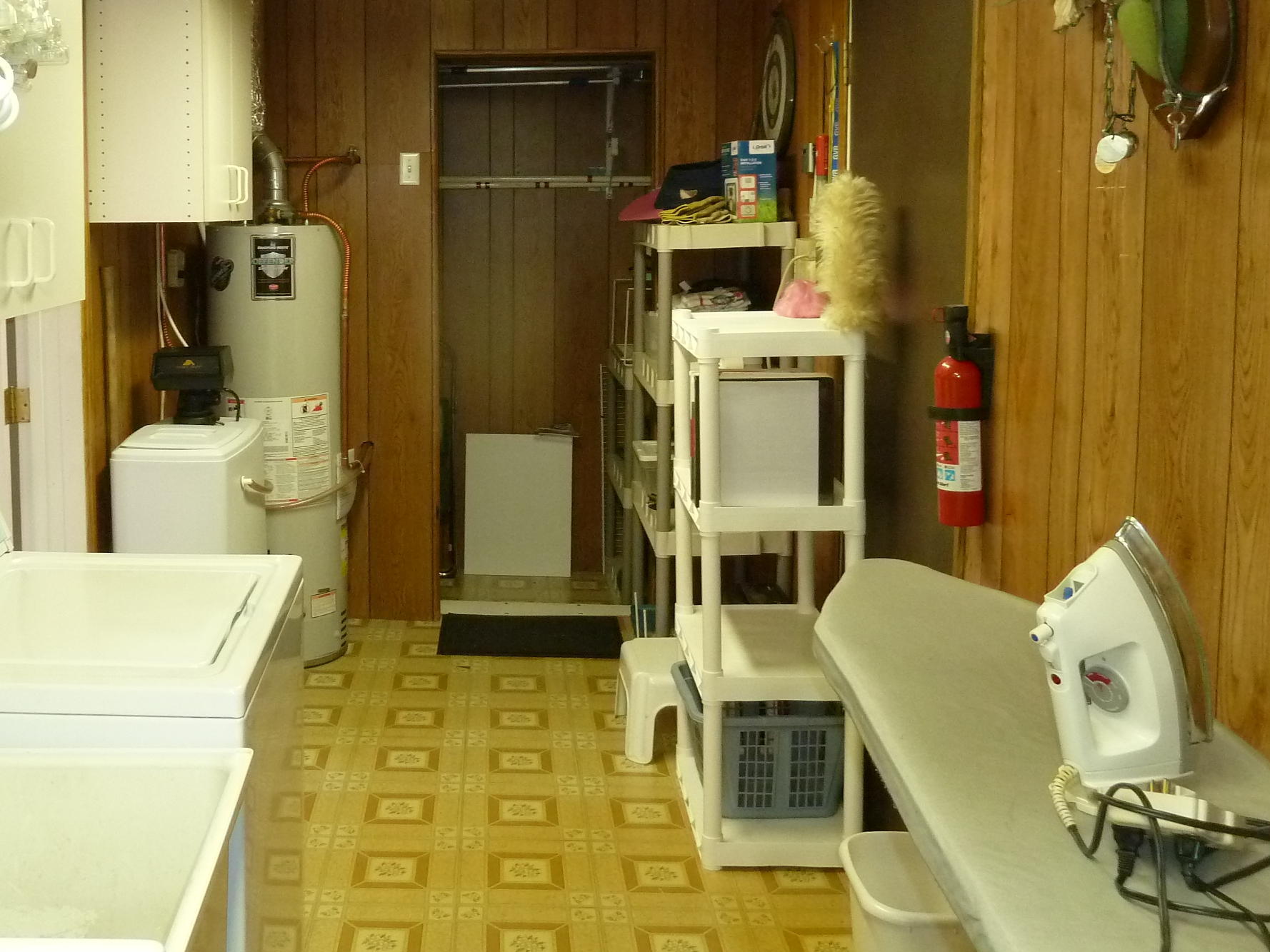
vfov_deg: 39.2
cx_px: 389
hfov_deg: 50.1
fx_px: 1321
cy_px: 314
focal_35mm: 36
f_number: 3.3
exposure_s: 1/30
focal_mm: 4.1
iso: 320
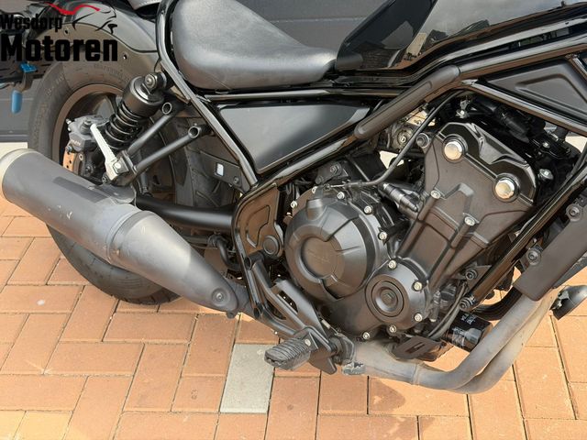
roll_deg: +5.6
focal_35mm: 48
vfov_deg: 30.3
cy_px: 220
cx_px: 294
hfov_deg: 39.7
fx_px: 814
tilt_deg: -33.3
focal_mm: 6.76
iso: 100
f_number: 1.78
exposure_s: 1/1167
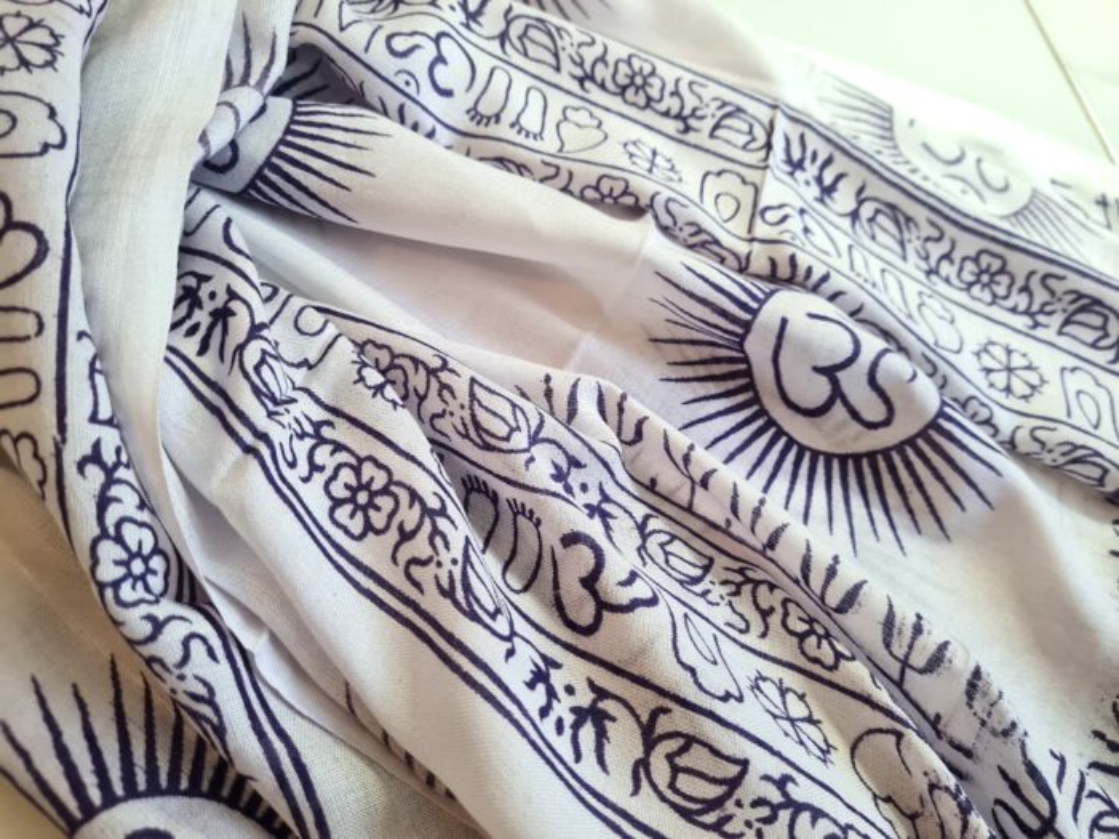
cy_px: 420
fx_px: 840
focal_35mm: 26
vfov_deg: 53.1
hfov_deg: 67.3
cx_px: 560
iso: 250
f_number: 1.8
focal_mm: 5.4
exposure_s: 1/40
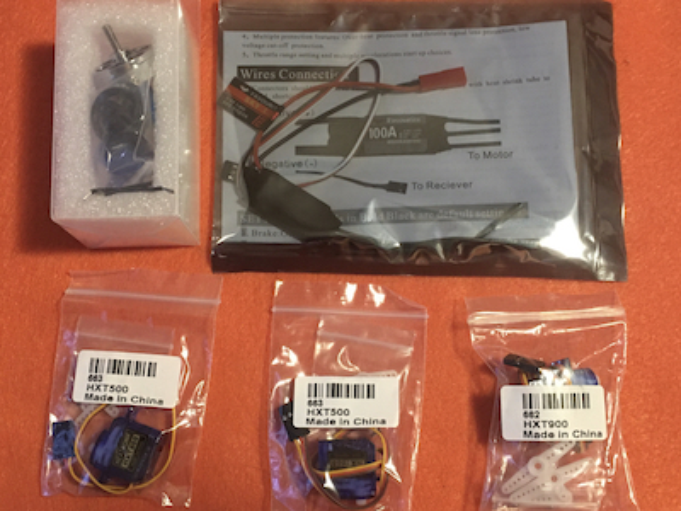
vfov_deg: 48.2
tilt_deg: -78.2
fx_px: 571
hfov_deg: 61.7
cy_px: 256
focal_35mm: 29
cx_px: 340
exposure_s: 1/4
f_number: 2.2
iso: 80
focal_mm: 4.15
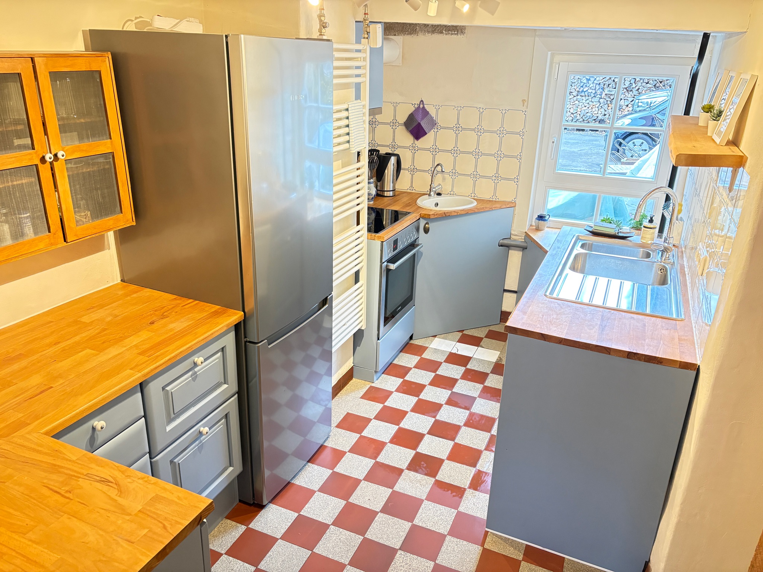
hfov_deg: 67.3
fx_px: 573
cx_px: 382
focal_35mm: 26
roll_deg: -2.0
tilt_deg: -22.2
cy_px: 286
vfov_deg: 53.1
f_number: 1.6
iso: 400
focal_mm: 5.96
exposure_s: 1/33
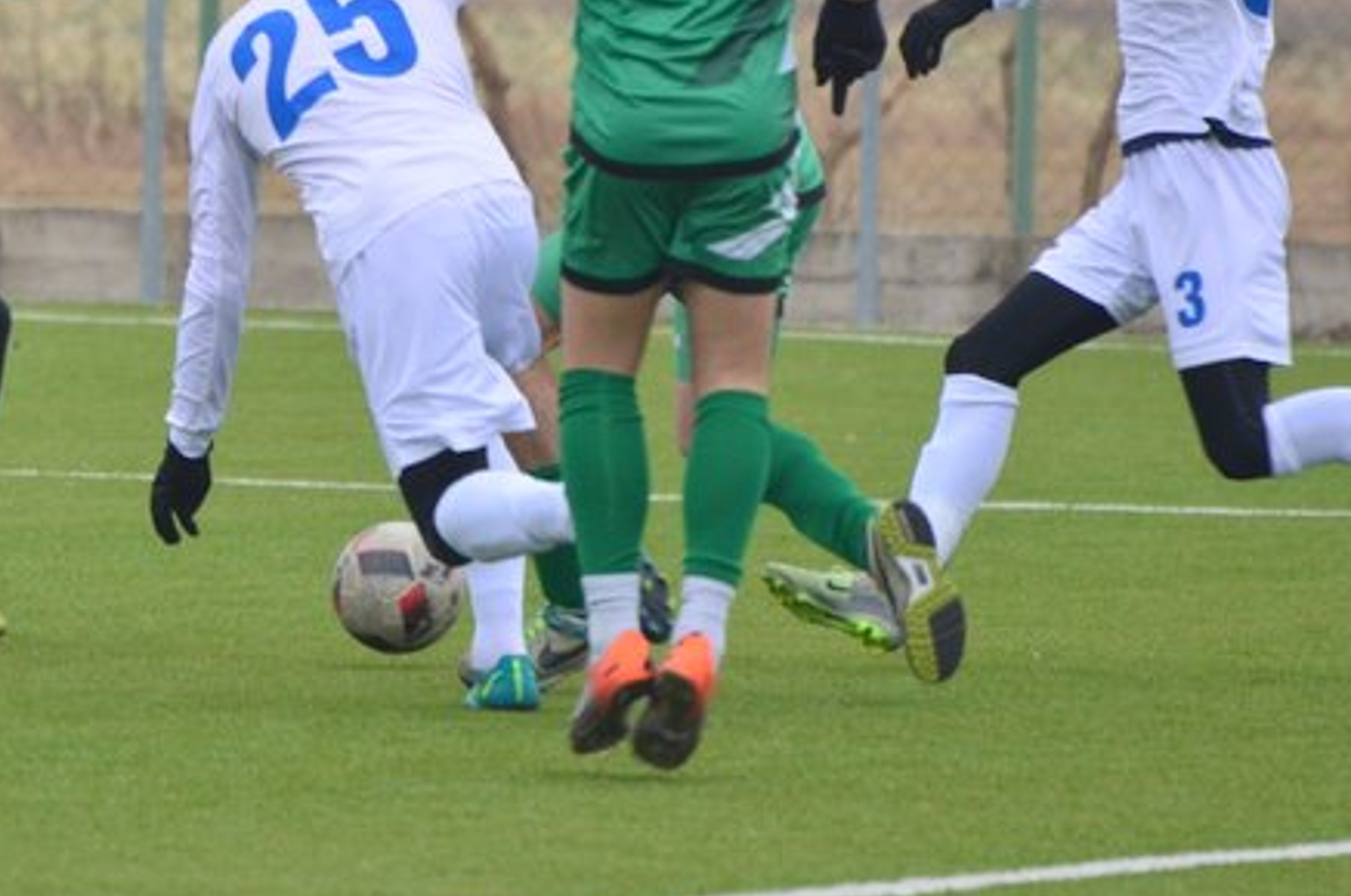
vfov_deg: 1.7
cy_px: 312
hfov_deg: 2.5
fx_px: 30840
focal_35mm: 823
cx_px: 288
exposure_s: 1/500
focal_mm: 300
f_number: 5.6
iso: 800
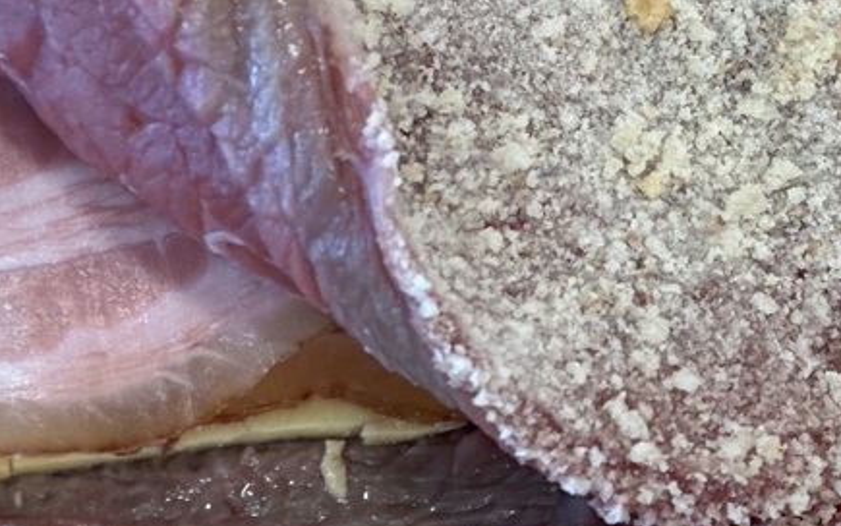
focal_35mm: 189
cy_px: -137
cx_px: 27
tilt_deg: -53.4
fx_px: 4332
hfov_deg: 11.0
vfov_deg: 6.9
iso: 125
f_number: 2.8
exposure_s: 1/50
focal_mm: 9
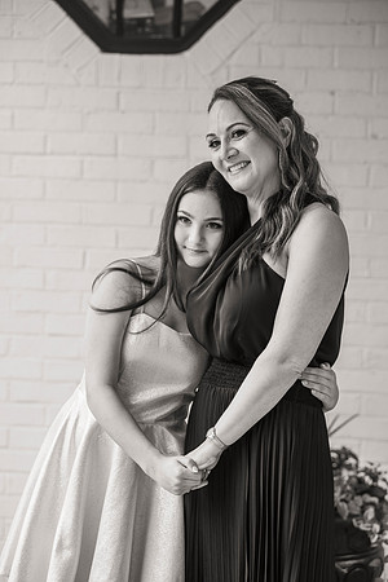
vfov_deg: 19.5
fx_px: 1697
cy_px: 291
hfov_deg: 13.0
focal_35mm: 105
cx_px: 194
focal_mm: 105
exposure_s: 1/160
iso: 280
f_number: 3.5
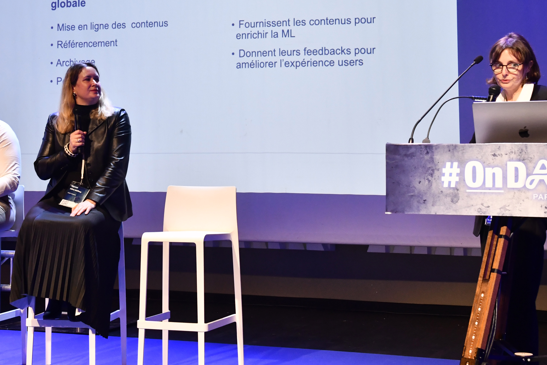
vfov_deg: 18.4
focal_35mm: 74
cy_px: 113
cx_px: 223
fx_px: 1124
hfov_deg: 27.3
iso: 1600
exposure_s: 1/80
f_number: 5.6
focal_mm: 32
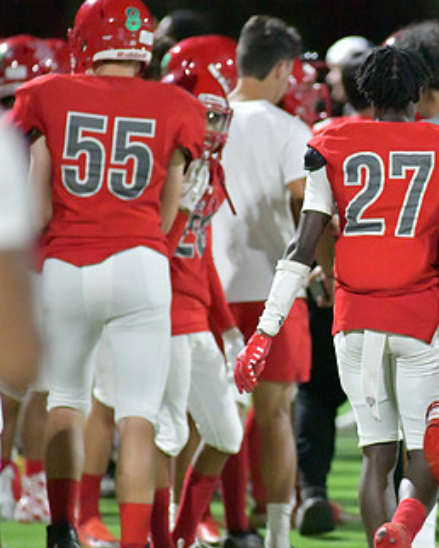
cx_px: 390
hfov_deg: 3.1
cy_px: 302
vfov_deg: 3.8
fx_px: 8226
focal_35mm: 507
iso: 22800
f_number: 4
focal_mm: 300
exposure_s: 1/1250
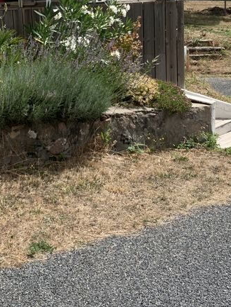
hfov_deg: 23.6
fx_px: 534
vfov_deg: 31.0
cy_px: 41
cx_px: 15
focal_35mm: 60
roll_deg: +3.9
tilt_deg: -8.9
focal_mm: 4.25
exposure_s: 1/2421
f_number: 1.8
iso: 25
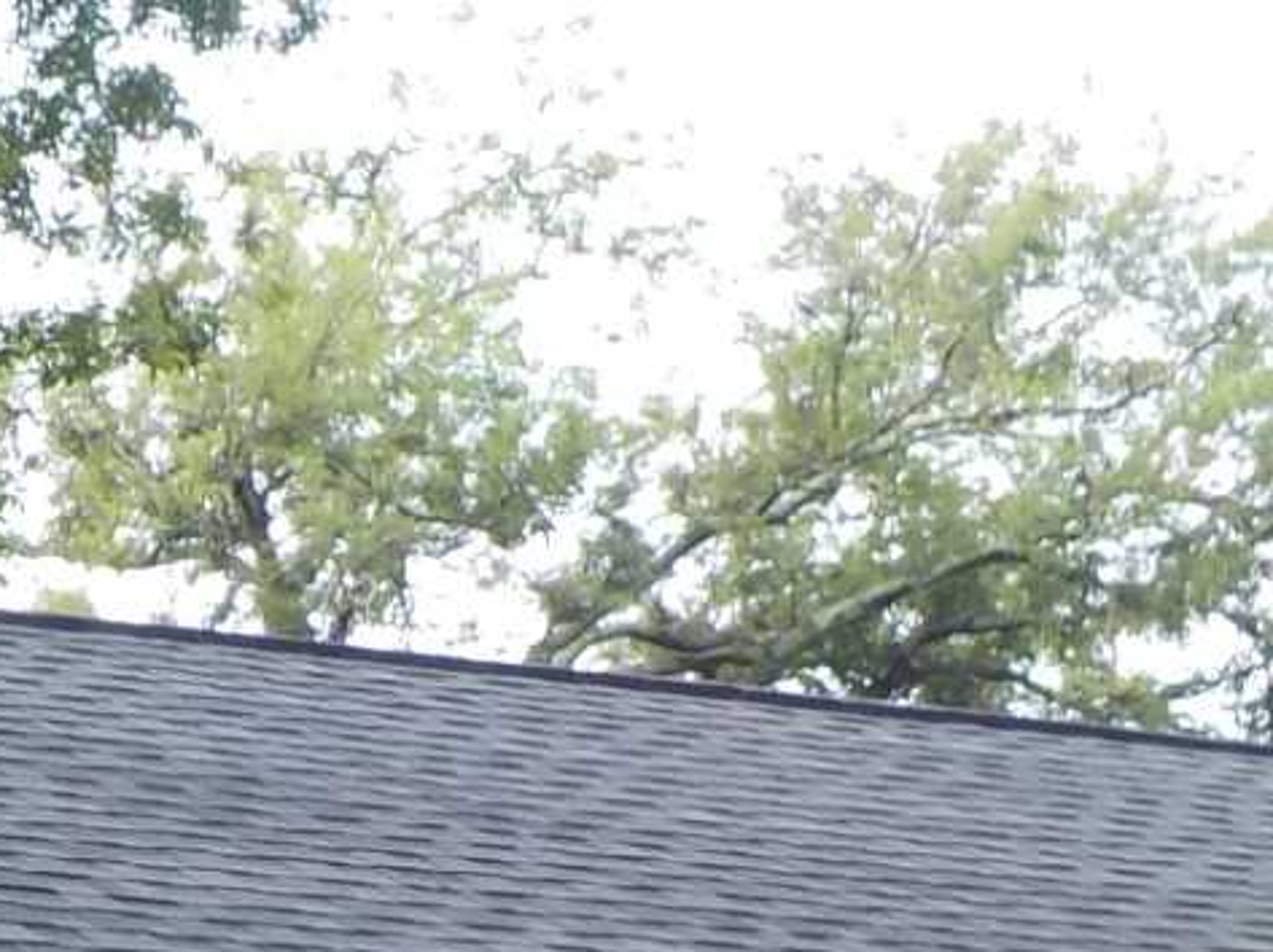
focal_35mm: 130
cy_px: 1549
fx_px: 4777
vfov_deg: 10.8
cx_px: -318
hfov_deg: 14.6
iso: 125
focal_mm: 4.1
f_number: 3.3
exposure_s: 1/60
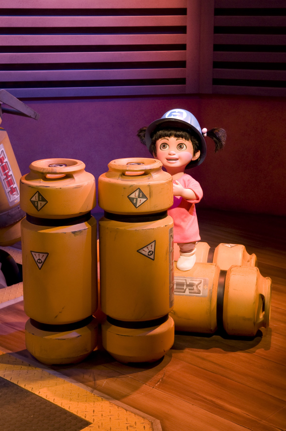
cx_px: 143
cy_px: 216
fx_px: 681
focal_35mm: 57
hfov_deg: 23.7
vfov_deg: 35.1
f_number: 6.3
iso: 400
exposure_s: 1/2.5
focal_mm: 38
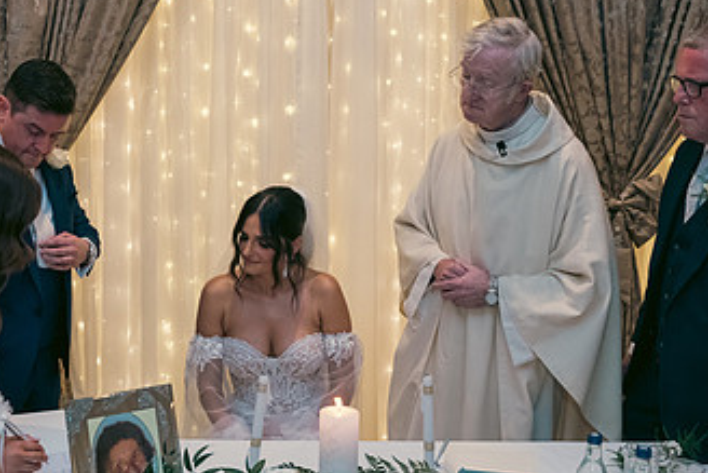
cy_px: 252
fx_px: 905
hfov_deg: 42.4
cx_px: 270
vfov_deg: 29.3
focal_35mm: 46
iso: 800
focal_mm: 26
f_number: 3.5
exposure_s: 1/160
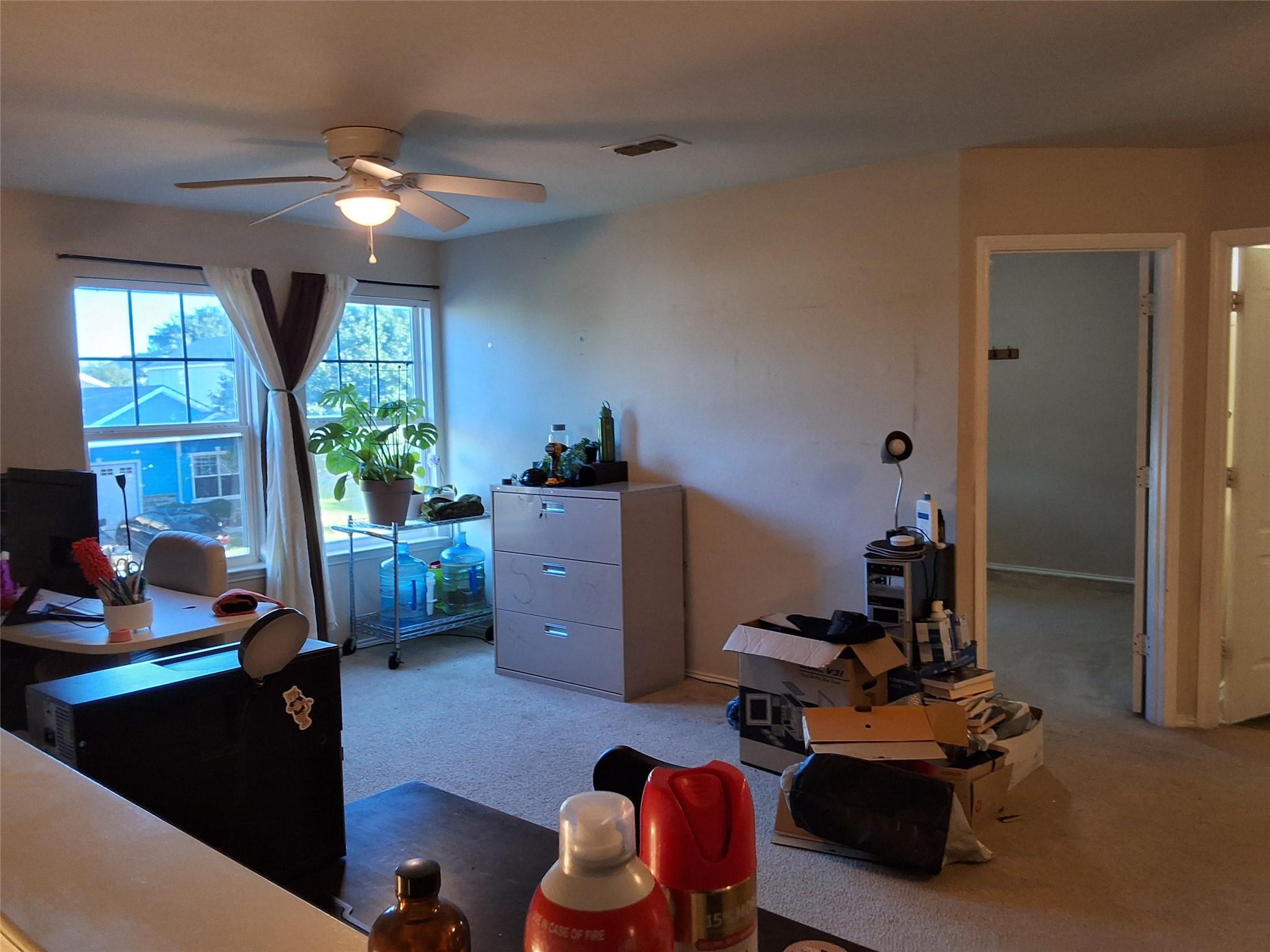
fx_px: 1027
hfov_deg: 63.4
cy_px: 476
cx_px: 635
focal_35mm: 28
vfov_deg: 49.7
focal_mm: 2.91
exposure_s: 1/30
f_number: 1.9
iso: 160
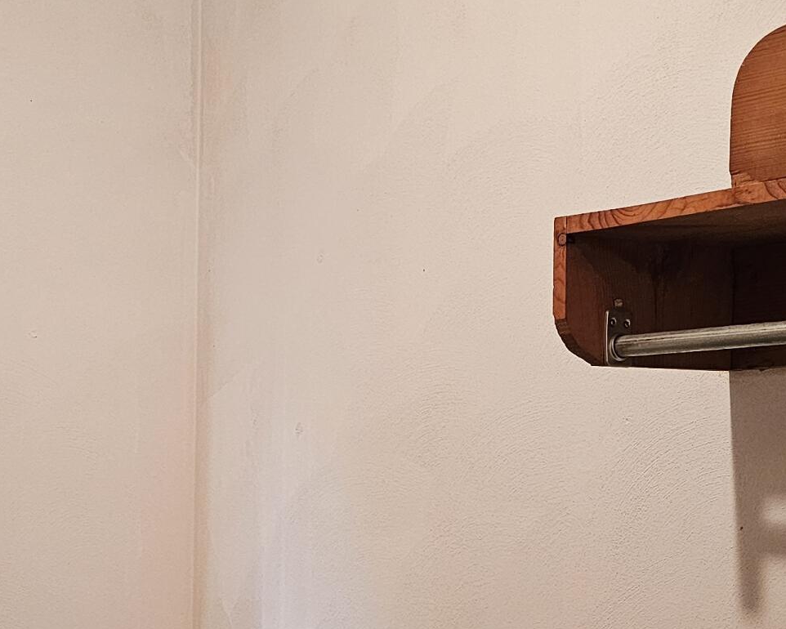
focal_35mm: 70
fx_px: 1629
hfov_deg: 26.9
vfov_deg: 21.3
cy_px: 577
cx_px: 243
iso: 640
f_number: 1.7
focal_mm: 6.3
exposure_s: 1/120
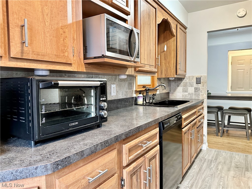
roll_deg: +2.6
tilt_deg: -3.5
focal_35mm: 24
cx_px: 126
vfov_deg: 56.8
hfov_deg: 71.6
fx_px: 175
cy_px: 94
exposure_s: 1/60
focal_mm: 6.86
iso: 320
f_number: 1.78
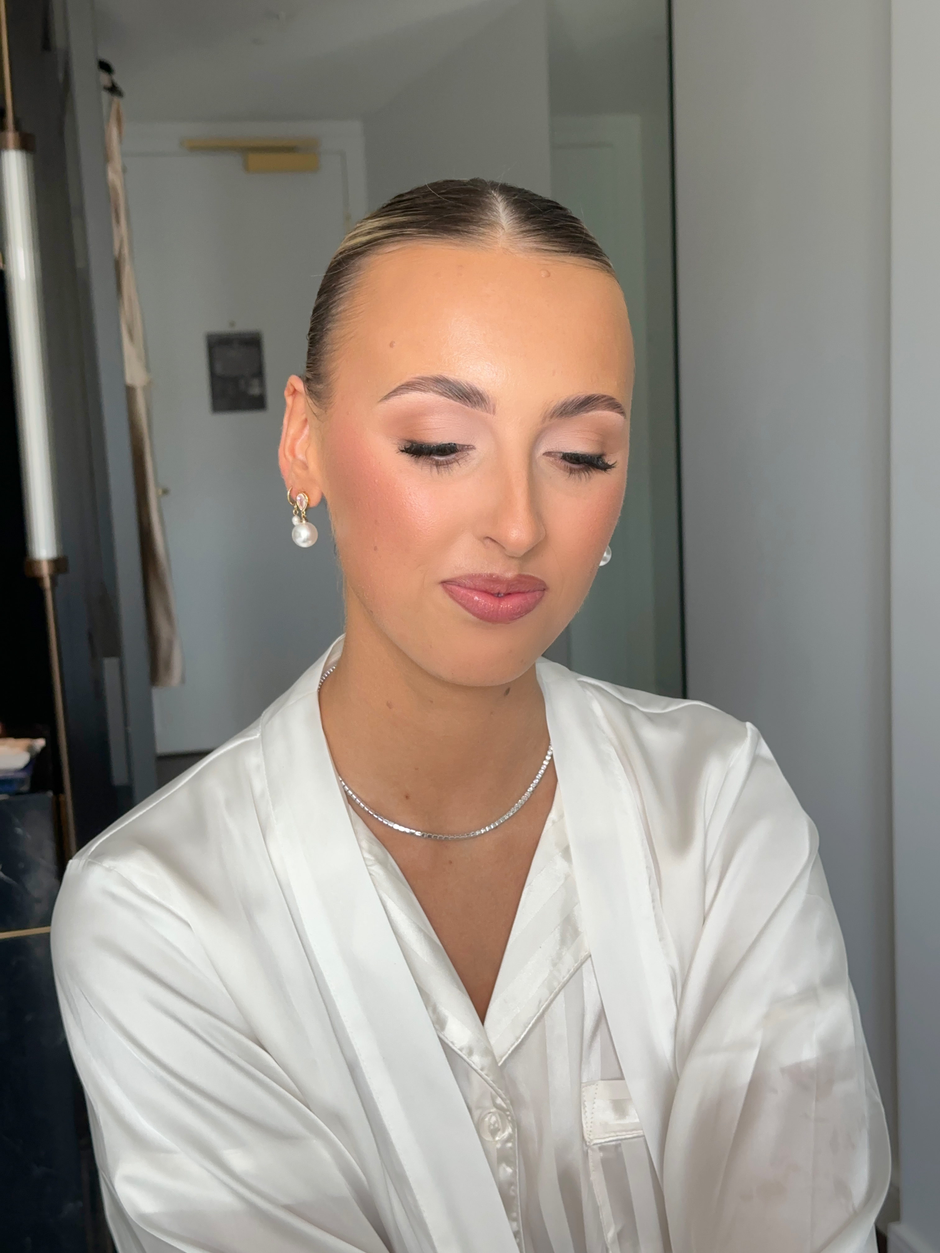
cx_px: 470
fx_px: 1738
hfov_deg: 30.3
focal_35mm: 48
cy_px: 626
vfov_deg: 39.7
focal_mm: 6.86
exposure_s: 1/121
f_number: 1.78
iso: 80
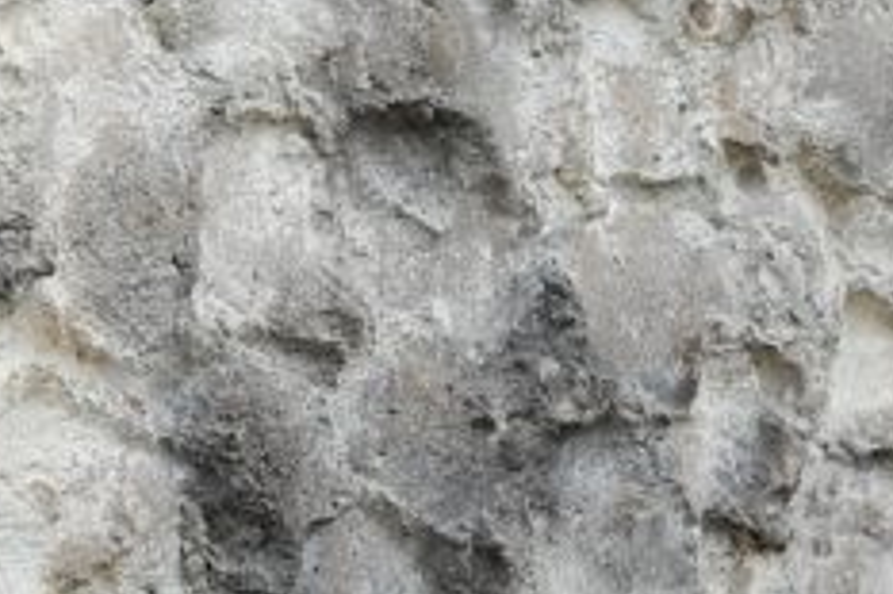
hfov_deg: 9.2
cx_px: 1993
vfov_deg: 6.6
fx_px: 5106
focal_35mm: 206
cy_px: 904
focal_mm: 26.5
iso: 400
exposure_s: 1/240
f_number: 5.6
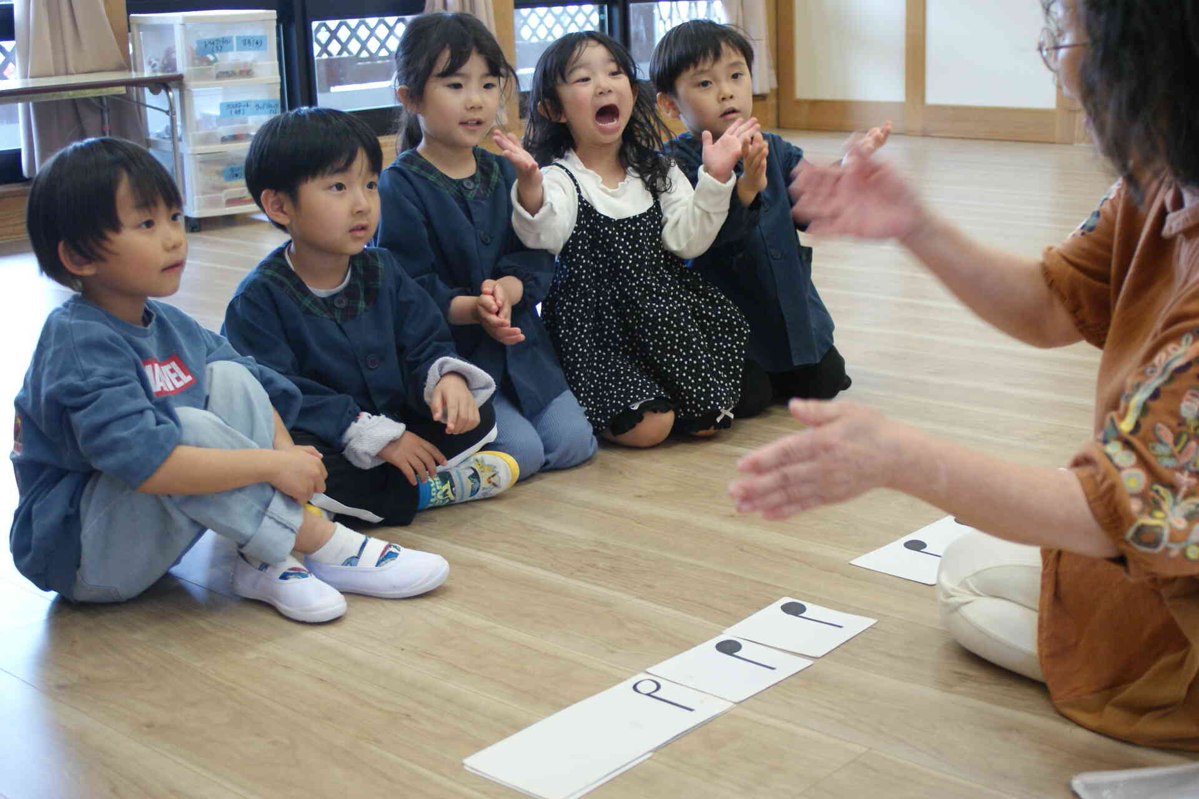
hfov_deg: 43.6
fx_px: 1499
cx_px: 600
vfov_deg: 29.9
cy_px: 400
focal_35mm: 45
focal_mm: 30
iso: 800
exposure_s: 1/80
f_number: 4.5
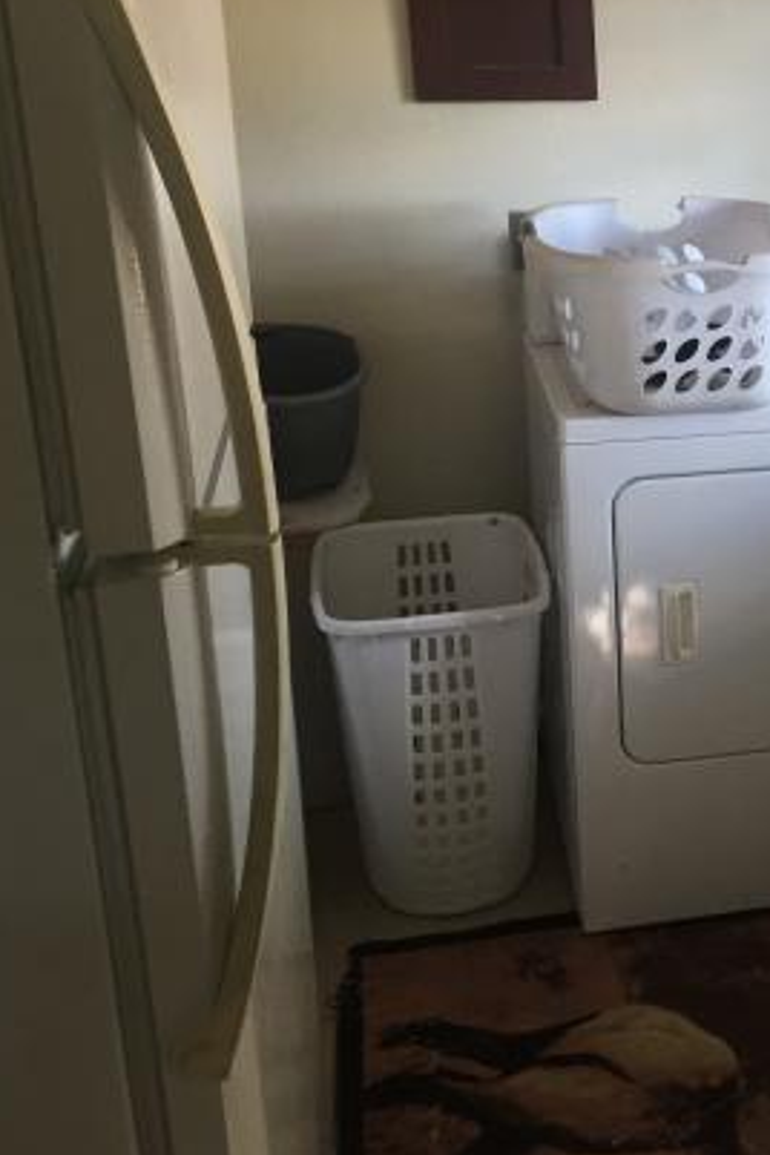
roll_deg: -1.4
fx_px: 1540
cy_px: 523
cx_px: 796
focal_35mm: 48
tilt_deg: -16.8
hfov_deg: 26.4
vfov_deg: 41.1
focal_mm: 4.15
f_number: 2.2
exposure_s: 1/30
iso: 40
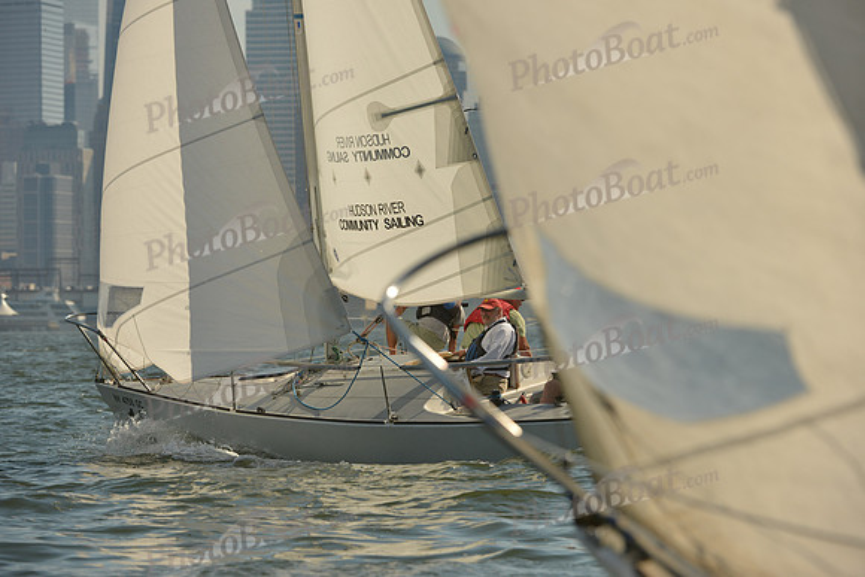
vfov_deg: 5.7
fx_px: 5768
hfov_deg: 8.6
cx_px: 432
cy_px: 288
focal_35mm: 240
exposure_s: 1/1600
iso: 320
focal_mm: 240
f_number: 7.1
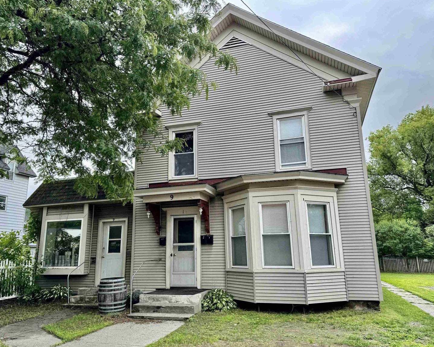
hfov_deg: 66.0
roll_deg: +0.5
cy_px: 176
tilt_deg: +13.1
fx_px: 334
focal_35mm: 26
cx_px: 217
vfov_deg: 54.9
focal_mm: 6.76
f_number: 1.78
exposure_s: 1/1560
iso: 80
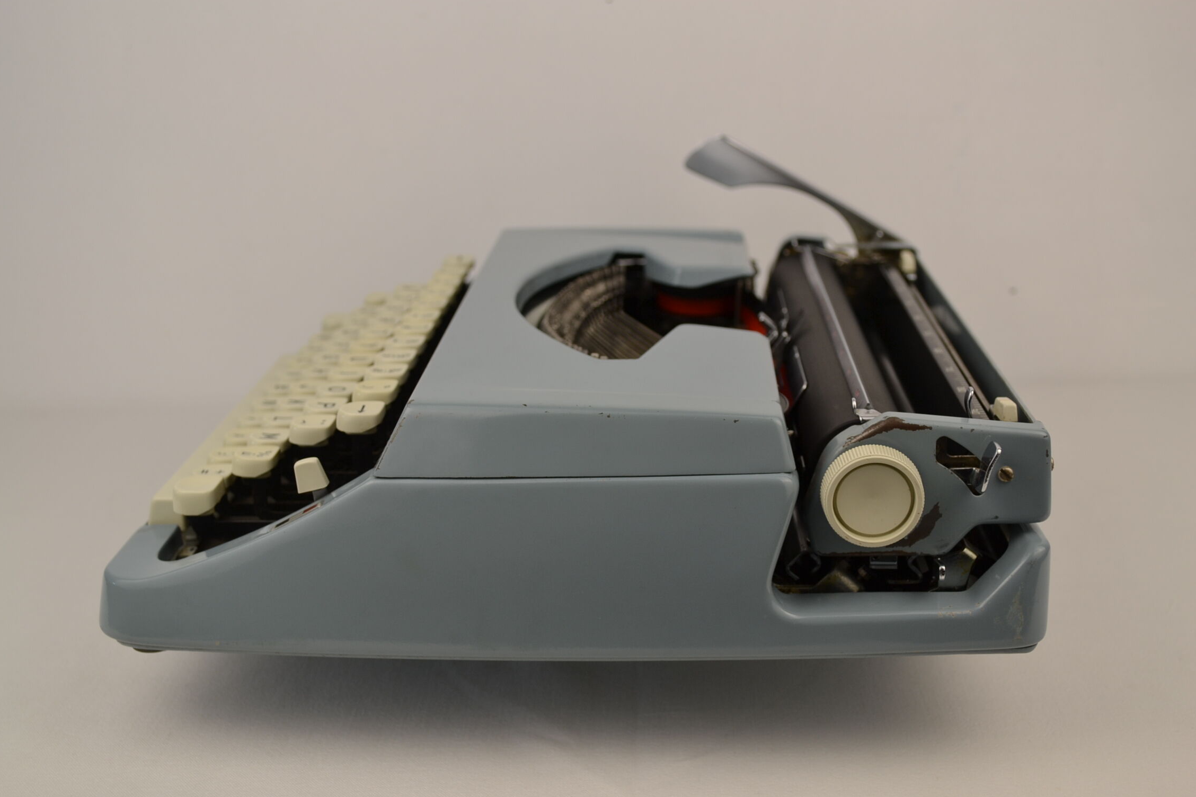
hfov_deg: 40.3
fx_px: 1628
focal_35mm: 49
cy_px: 396
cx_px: 588
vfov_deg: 27.5
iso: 140
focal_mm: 32
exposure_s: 1/125
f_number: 5.6
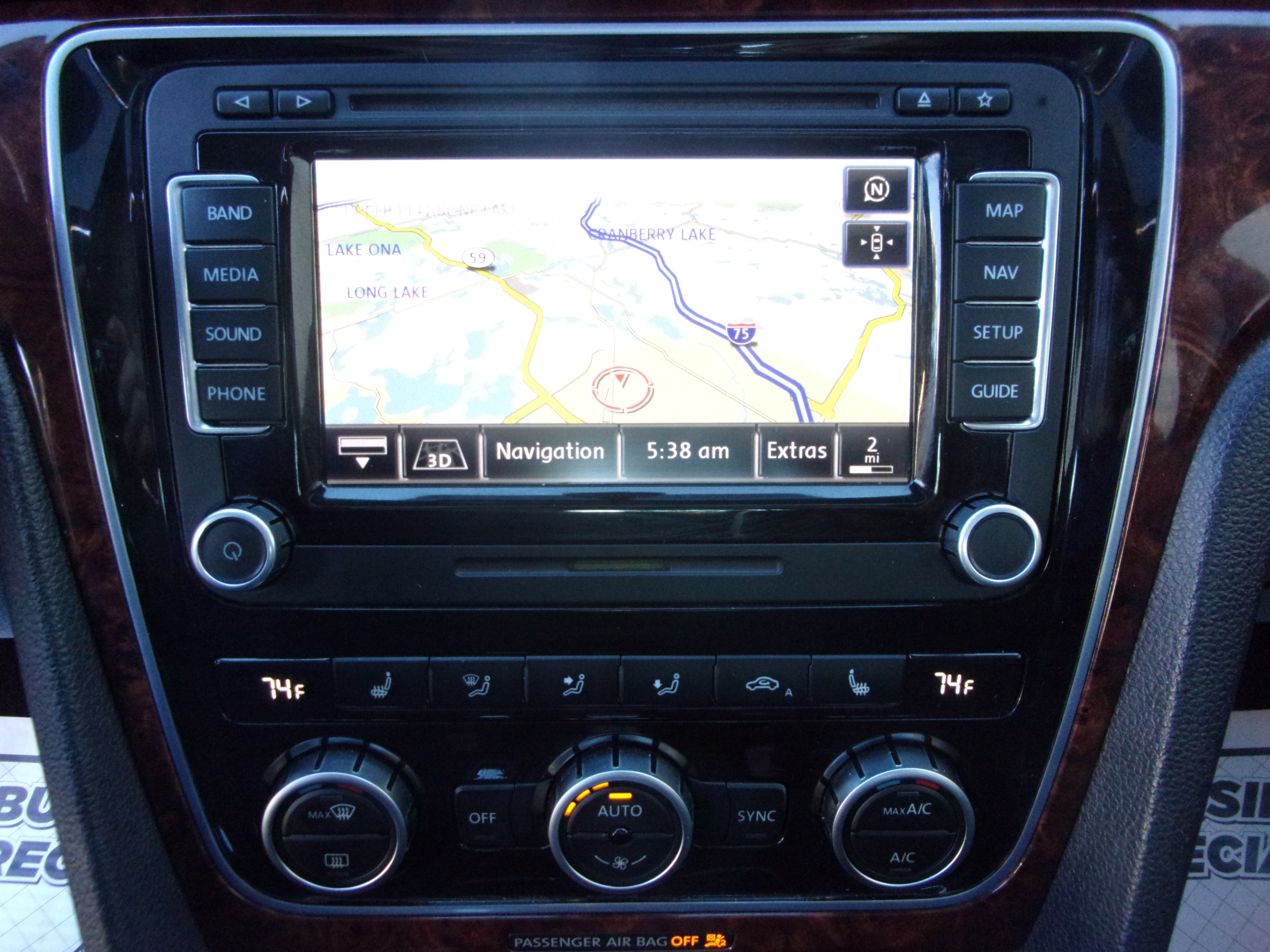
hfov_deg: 63.4
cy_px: 476
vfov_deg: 49.7
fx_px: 1027
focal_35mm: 28
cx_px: 635
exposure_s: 1/34
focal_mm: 5.1
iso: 351
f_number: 3.9
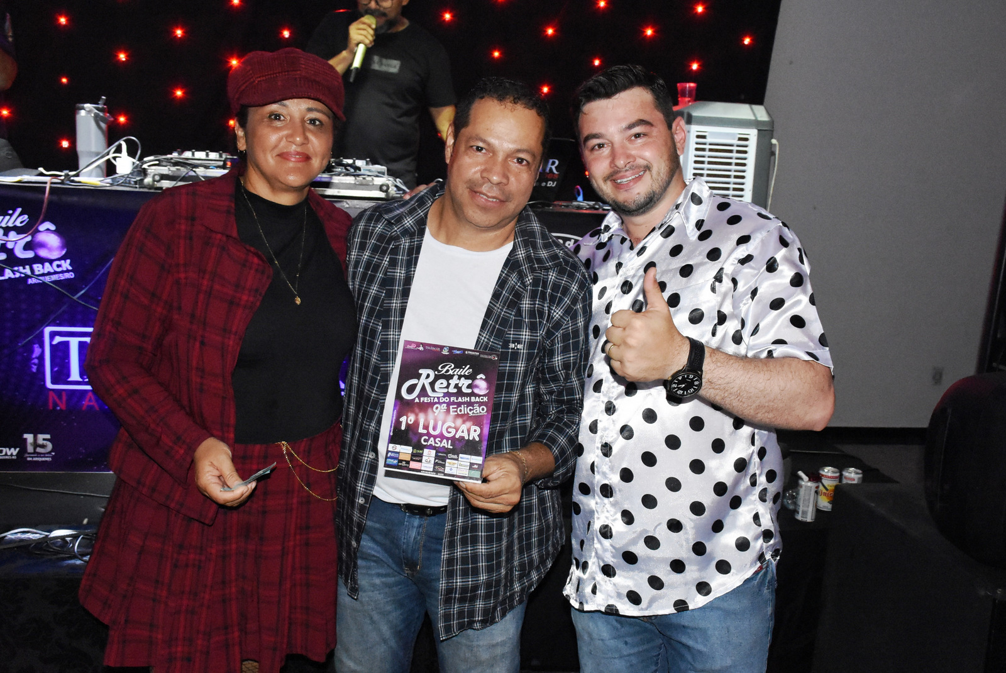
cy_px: 336
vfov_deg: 38.4
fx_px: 965
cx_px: 503
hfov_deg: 55.1
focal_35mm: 34
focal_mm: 23
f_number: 8
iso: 6400
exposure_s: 1/60
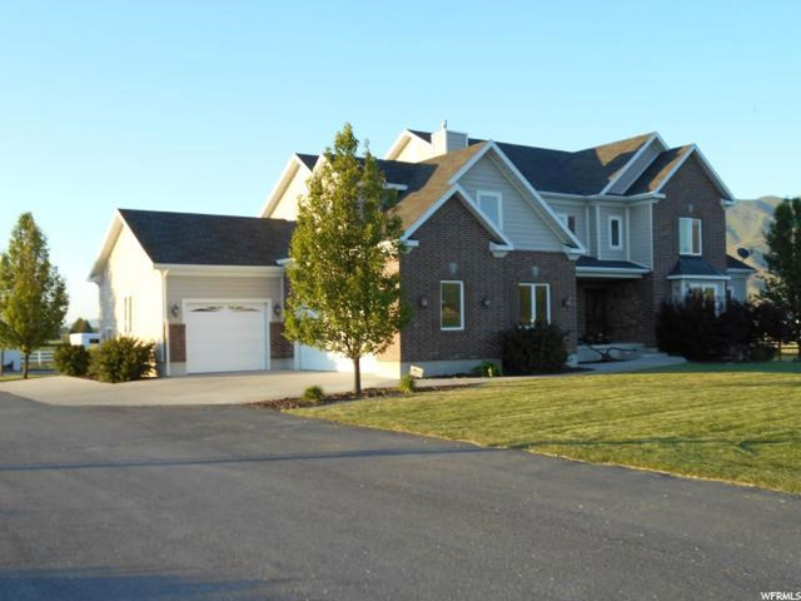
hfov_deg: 50.1
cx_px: 400
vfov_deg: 38.7
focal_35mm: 37
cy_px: 300
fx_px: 856
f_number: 3.9
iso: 80
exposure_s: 1/160
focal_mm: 6.7
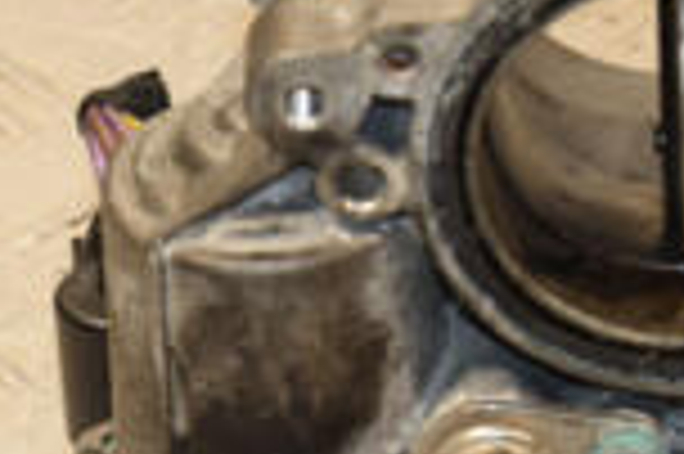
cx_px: 585
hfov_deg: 5.0
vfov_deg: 3.3
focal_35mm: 414
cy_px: 346
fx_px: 7857
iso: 800
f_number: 7.1
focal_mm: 70
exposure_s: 1/200
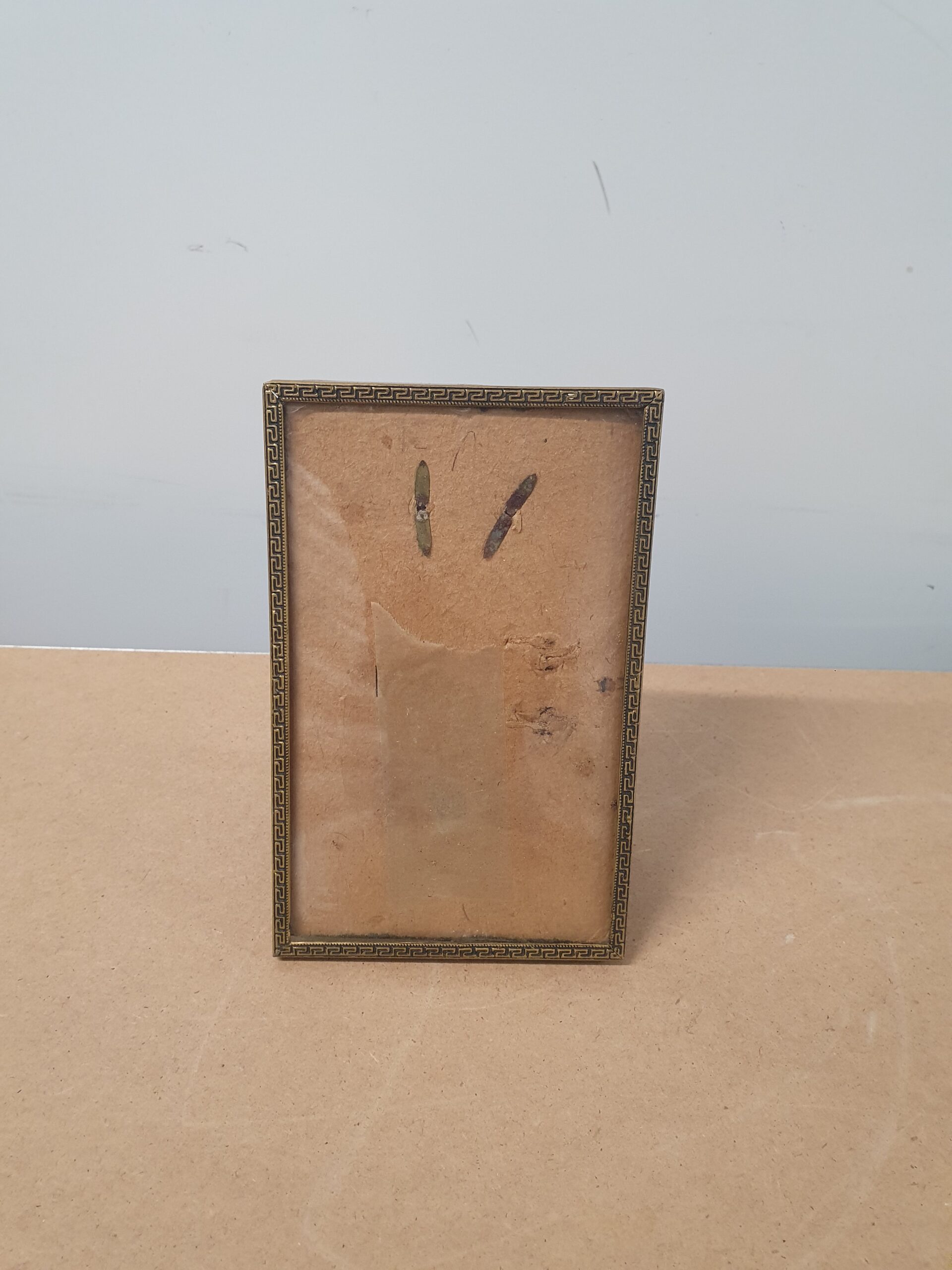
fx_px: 953
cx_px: 476
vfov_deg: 67.3
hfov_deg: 53.1
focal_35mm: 26
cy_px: 635
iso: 400
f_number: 2.4
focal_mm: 4.32
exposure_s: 1/50
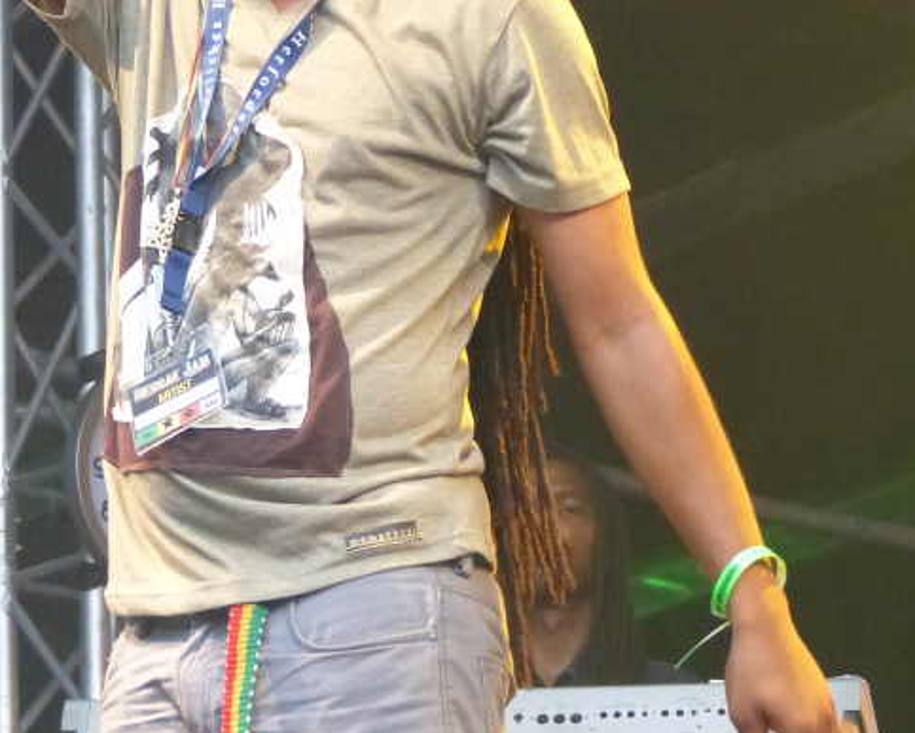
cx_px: 248
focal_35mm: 206
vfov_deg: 7.5
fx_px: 5582
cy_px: 133
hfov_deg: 9.4
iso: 800
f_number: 2.8
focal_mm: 18.3
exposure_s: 1/250
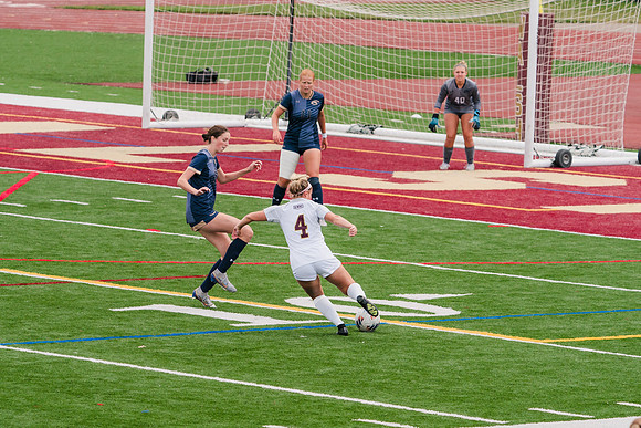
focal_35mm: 284
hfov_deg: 7.2
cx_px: 287
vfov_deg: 4.8
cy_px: 238
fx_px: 5065
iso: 640
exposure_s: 1/1600
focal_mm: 205
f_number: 5.6
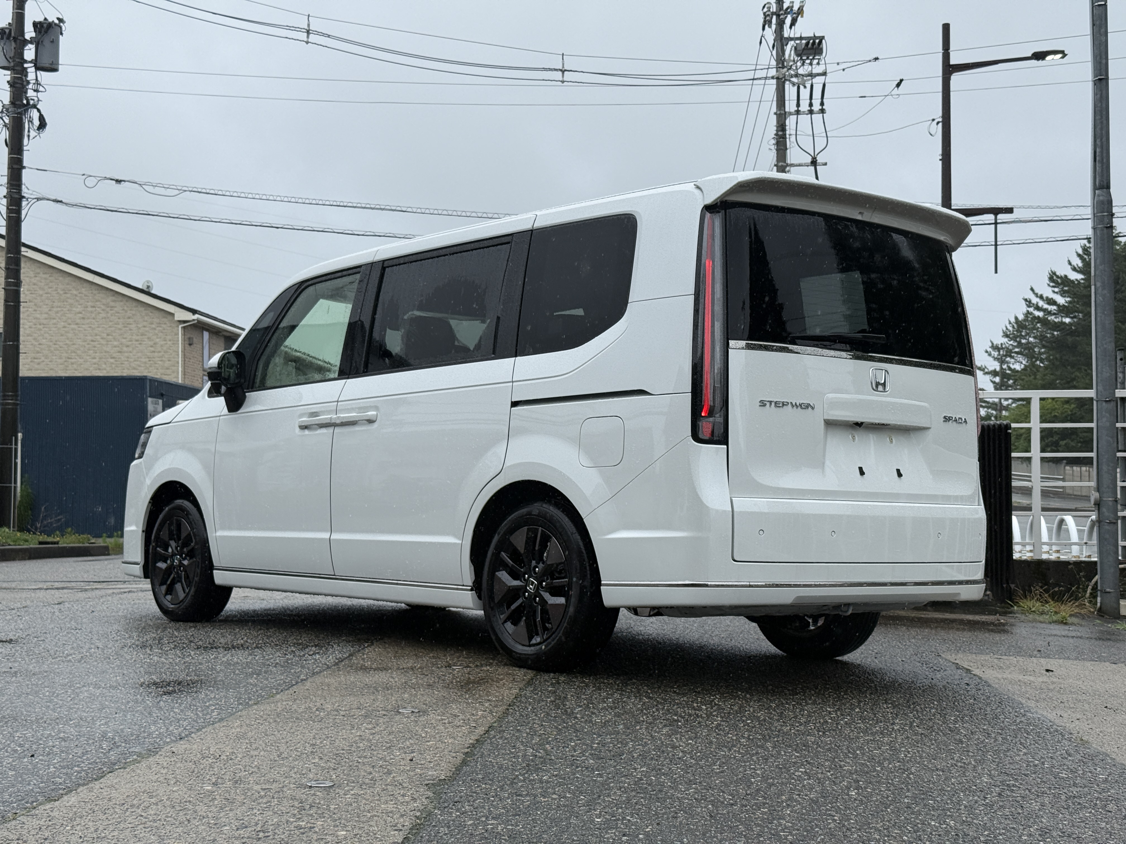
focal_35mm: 48
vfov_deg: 30.3
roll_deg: +0.7
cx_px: 563
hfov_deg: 39.7
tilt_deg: +2.8
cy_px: 422
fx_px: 1561
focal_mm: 6.76
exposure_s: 1/1429
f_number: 1.78
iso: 64
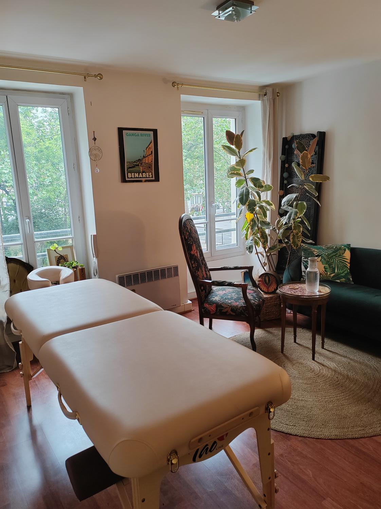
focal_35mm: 27
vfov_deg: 65.3
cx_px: 190
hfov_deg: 51.4
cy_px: 254
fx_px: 396
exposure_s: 1/50
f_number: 1.9
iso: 500
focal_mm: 5.52
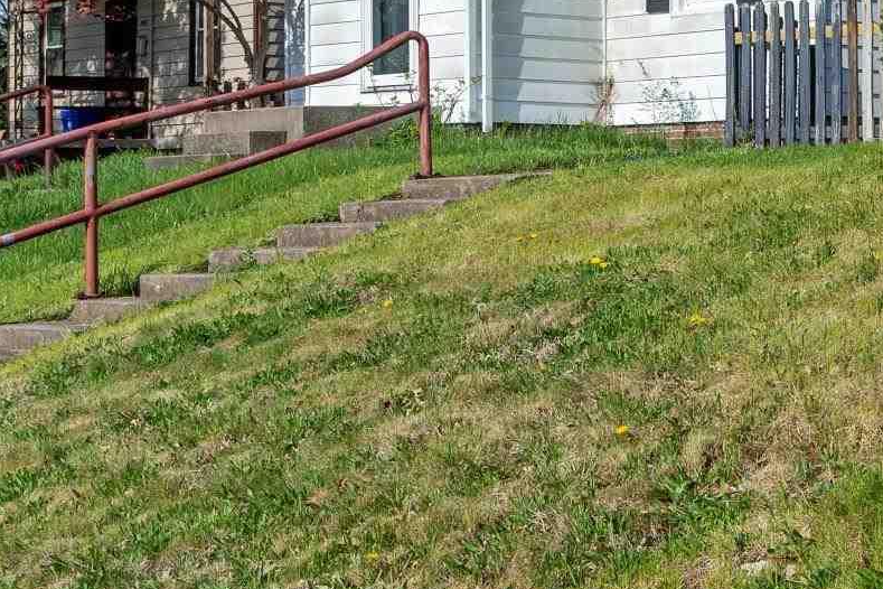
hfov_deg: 19.2
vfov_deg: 14.4
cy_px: 219
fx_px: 2330
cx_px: 1265
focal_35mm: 95
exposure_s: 1/500
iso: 160
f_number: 9
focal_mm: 25
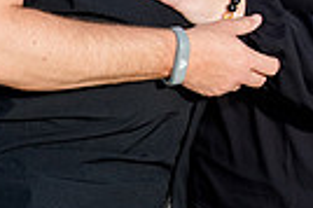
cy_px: -155
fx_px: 1771
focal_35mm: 204
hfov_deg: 9.8
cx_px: 458
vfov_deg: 6.6
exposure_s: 1/200
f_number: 5.6
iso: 400
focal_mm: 47
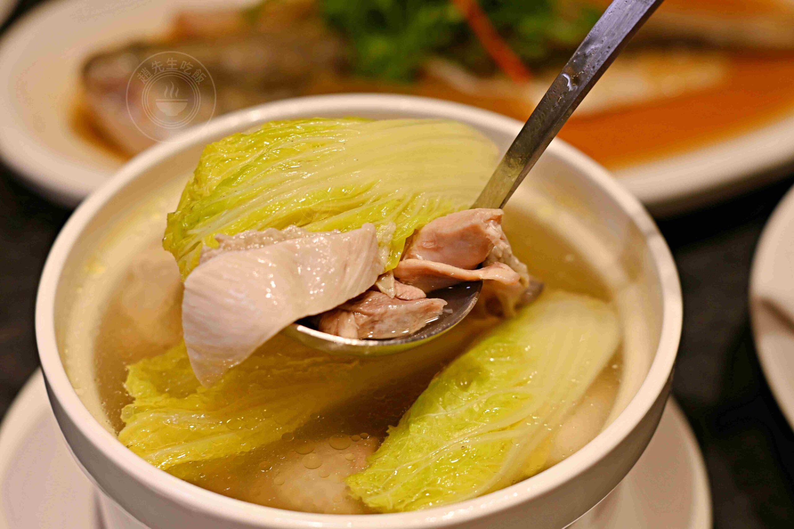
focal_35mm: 75
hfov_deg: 27.0
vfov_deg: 18.2
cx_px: 397
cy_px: 264
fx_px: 1654
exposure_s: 1/200
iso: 100
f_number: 2.8
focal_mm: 50
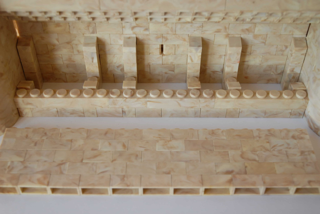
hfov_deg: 37.8
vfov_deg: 25.8
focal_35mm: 52
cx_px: 160
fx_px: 467
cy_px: 107
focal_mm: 35
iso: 400
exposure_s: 1/160
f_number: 4.2
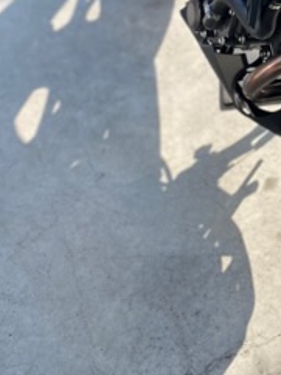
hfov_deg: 19.7
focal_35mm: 69
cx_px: 362
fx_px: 746
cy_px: -12
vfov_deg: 26.4
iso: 32
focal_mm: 4.25
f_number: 1.8
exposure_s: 1/1124
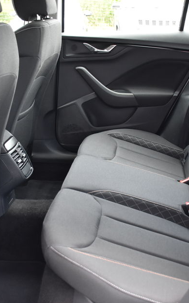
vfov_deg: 41.0
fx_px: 404
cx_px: 121
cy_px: 161
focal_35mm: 49
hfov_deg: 26.2
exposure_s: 1/60
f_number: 4
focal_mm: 20
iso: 800
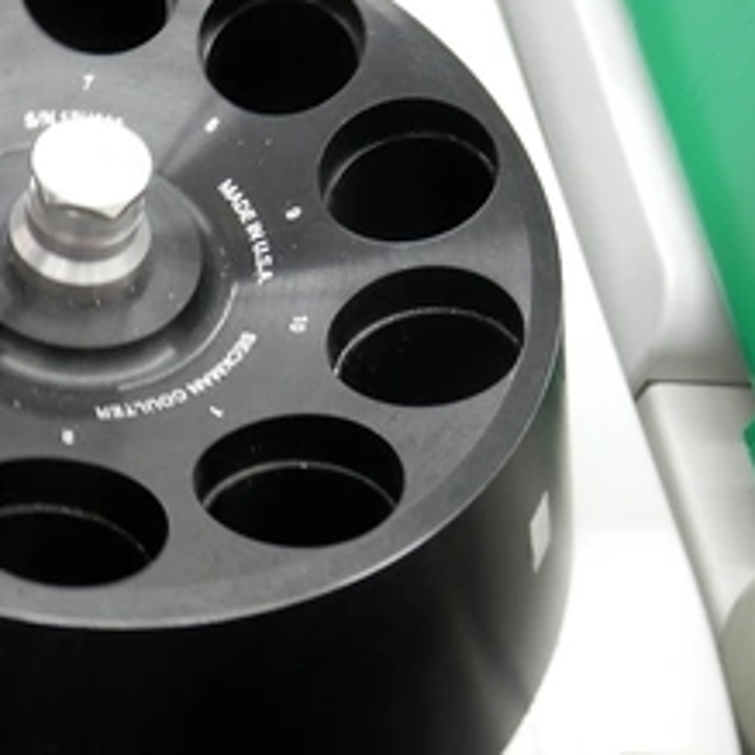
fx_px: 1357
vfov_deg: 31.1
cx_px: 100
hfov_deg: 30.0
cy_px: 362
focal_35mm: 55
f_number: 3.5
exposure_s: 1/20
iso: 200
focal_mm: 6.2
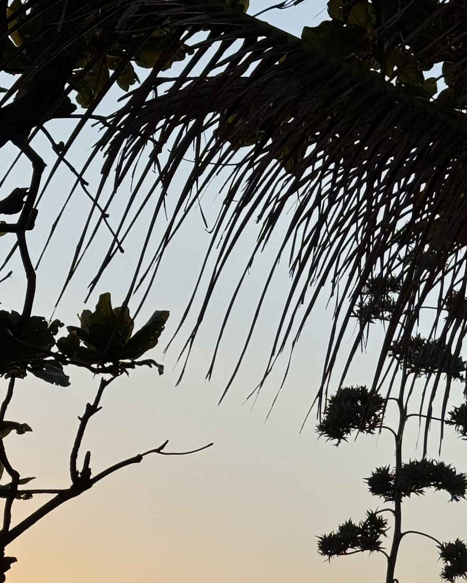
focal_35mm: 125
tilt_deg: +12.3
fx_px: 2159
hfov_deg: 12.2
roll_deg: +0.1
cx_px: 481
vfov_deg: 15.2
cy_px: 533
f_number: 1.78
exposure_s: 1/4878
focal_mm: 6.76
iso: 64
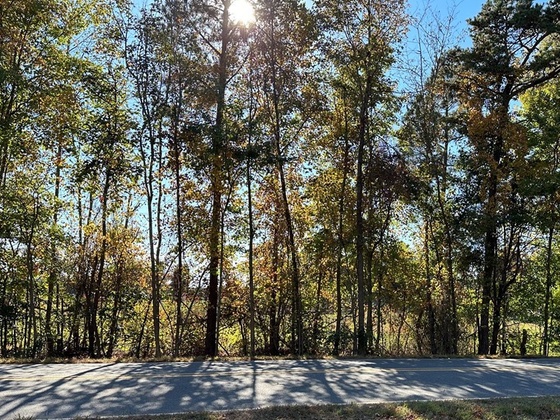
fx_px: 518
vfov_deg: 43.7
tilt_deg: +2.3
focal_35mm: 32
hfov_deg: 56.2
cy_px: 269
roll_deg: -2.6
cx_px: 347
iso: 80
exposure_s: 1/1241
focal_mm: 6.86
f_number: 1.78
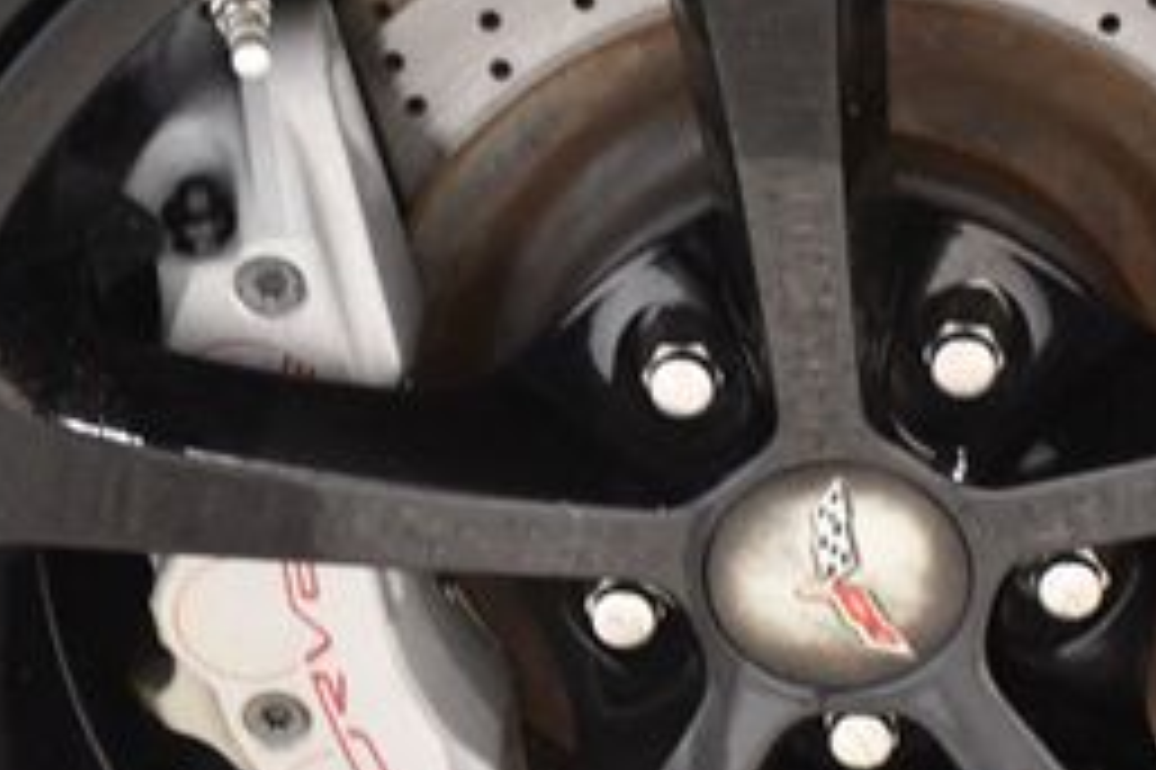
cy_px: 576
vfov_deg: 7.7
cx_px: 747
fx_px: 5744
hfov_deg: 11.5
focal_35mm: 179
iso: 7200
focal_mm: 48
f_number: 4.5
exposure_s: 1/60
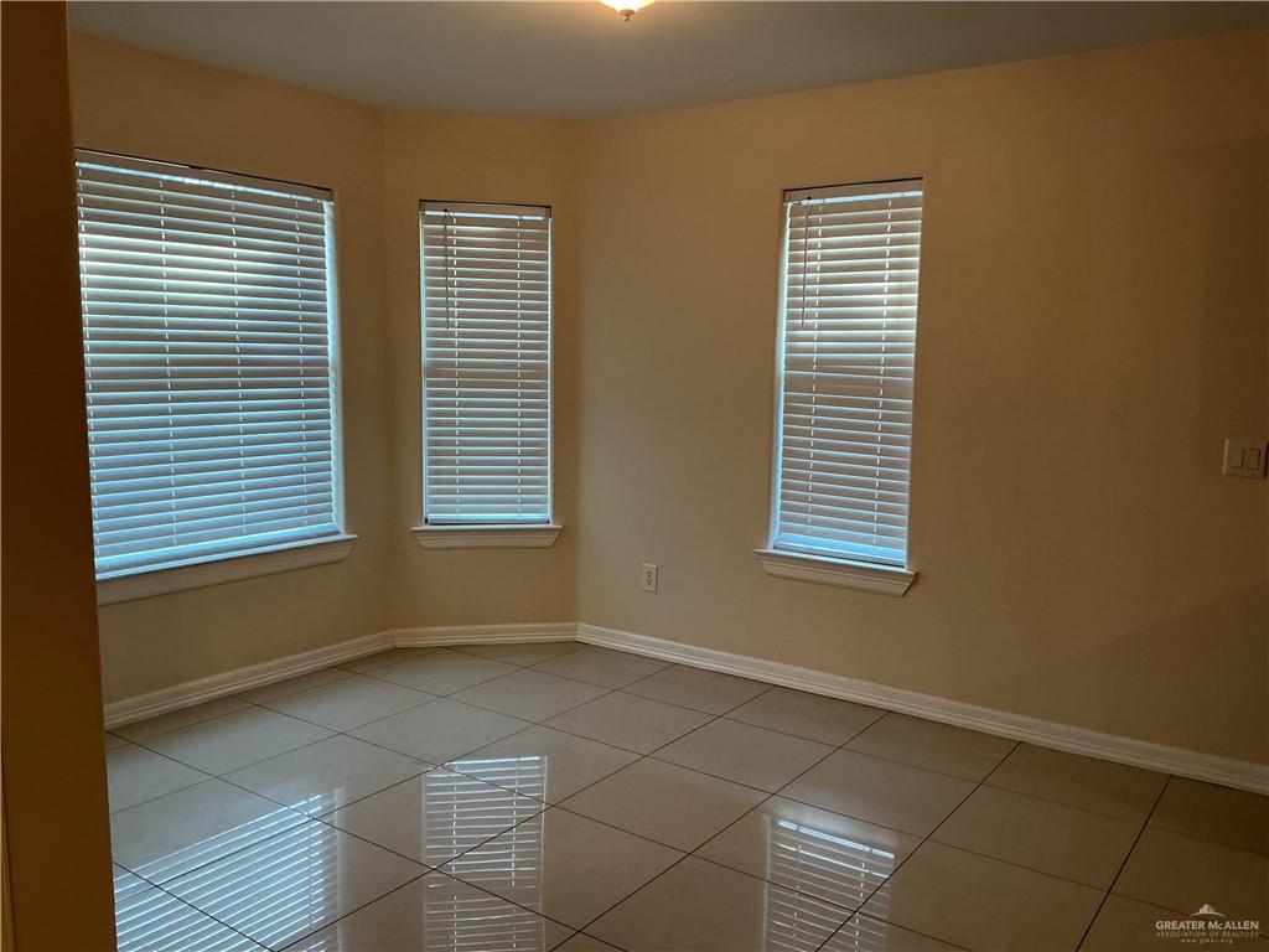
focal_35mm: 29
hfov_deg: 61.7
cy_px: 476
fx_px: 1063
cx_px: 634
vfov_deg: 48.2
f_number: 1.8
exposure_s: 1/60
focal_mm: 3
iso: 80
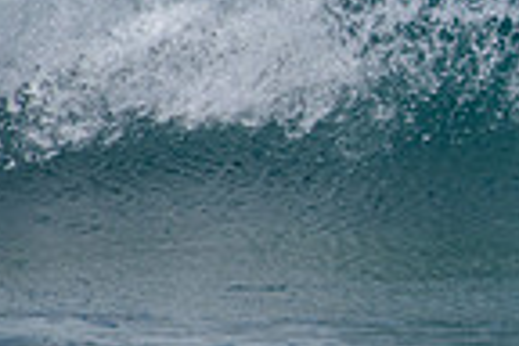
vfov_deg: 0.7
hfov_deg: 1.0
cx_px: 988
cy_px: 9
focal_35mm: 2017
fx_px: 29076
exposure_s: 1/2500
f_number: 6.3
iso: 250
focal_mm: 500
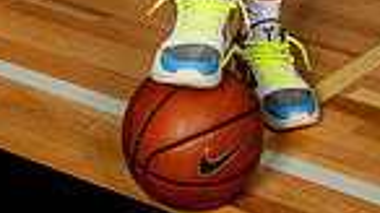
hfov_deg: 13.9
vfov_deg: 7.2
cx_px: 234
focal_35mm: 155
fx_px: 1561
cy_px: -343
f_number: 8
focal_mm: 48
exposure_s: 1/500
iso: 250
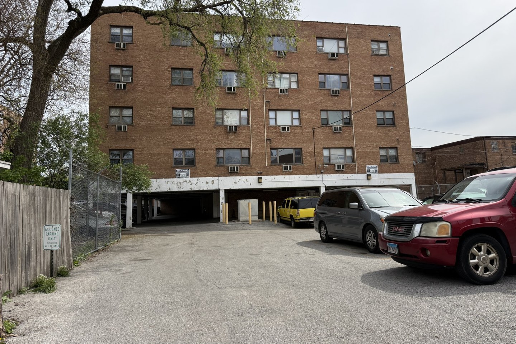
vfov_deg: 51.2
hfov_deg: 71.5
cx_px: 258
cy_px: 154
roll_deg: +2.1
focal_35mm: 25
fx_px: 358
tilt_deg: +9.5
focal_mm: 6.76
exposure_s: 1/5319
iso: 100
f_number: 1.78
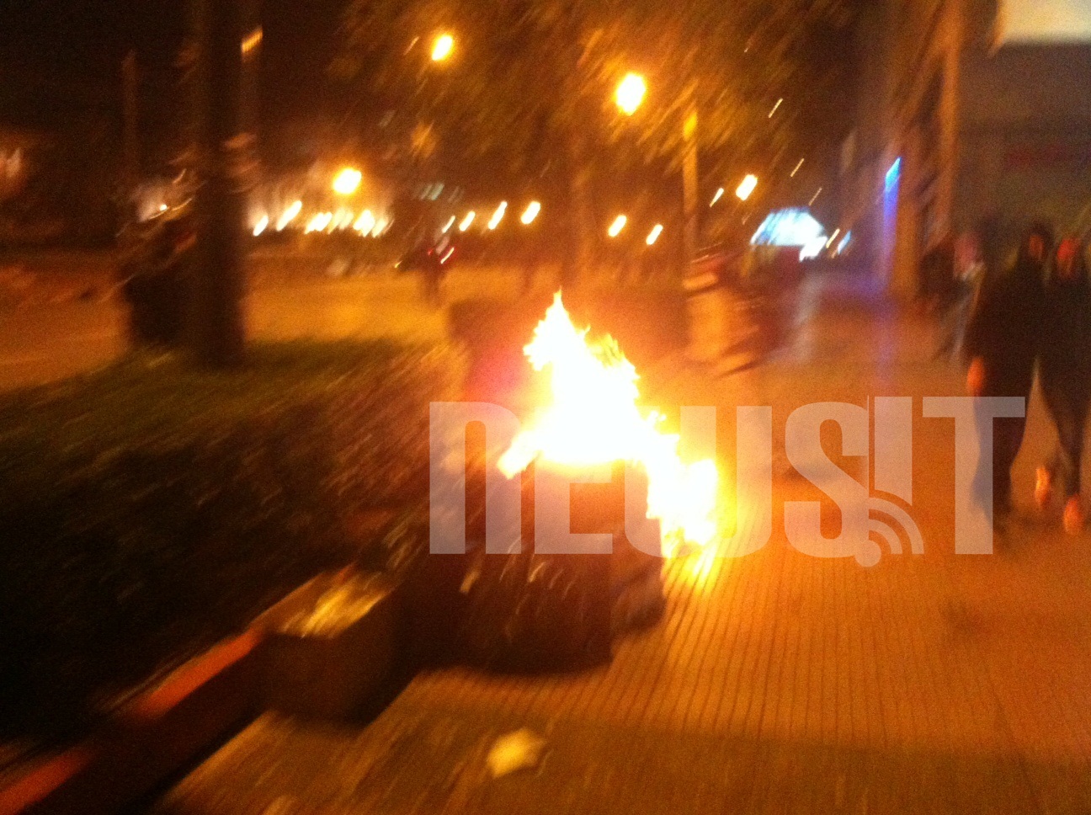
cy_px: 408
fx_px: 1101
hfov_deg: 52.7
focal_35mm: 35
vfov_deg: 40.6
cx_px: 546
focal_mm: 3.85
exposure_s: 1/15
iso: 800
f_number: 2.8
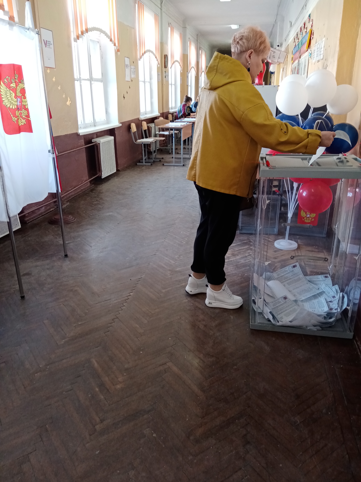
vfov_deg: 67.3
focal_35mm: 26
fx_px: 362
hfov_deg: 53.1
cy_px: 241
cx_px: 180
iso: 187
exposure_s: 1/33.3
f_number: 1.8
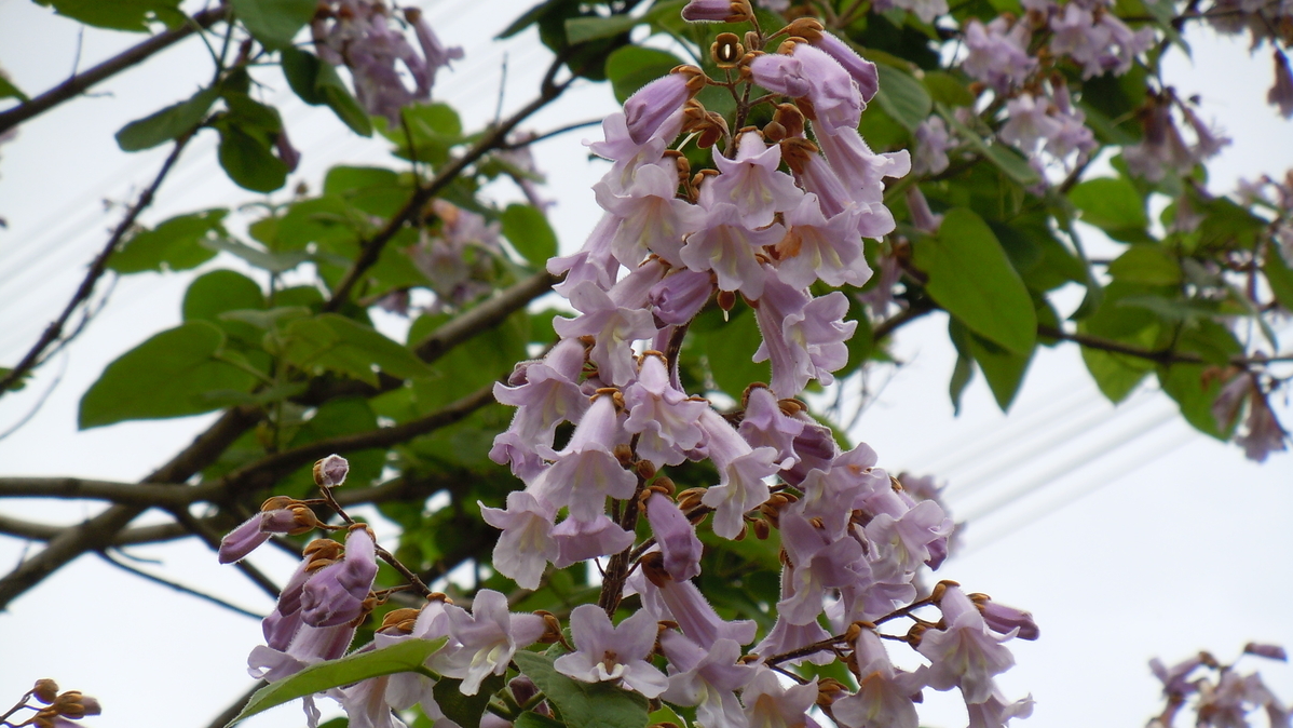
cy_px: 463
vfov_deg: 4.9
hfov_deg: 8.6
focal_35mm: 250
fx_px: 8572
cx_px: 646
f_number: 4.8
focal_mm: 41.2
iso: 125
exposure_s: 1/160
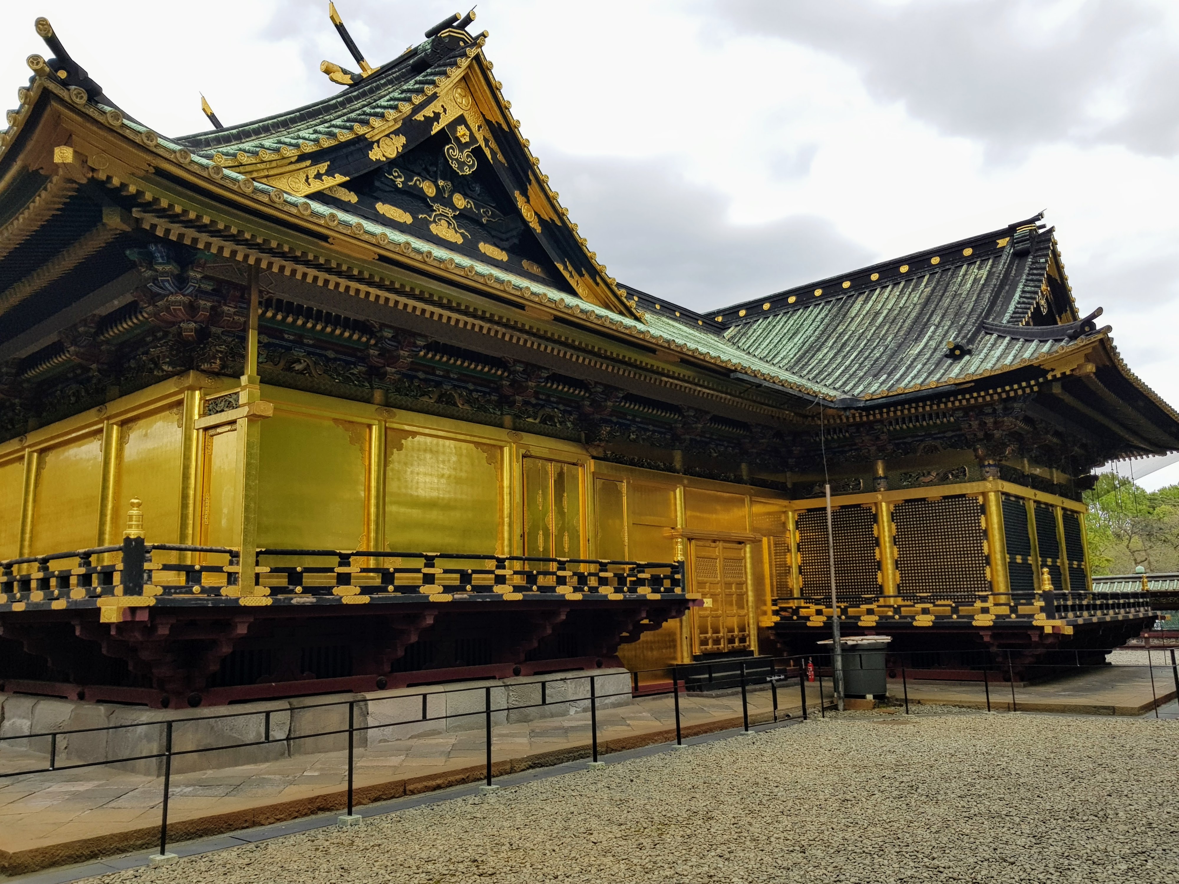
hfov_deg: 67.3
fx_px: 885
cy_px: 442
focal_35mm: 26
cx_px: 590
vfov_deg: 53.1
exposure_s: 1/337
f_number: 1.7
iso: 40
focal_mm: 4.2
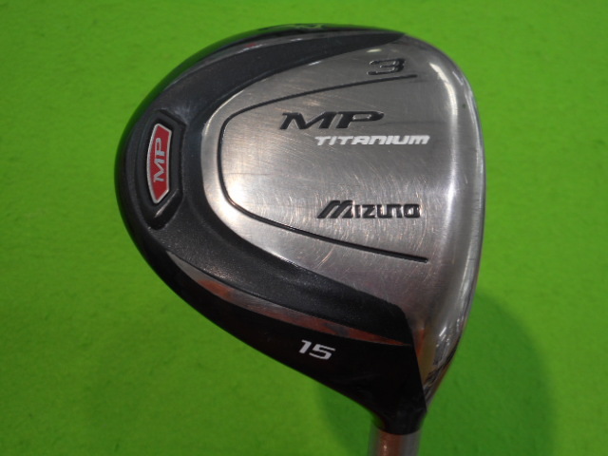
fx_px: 773
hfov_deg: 42.9
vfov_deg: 32.9
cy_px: 228
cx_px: 304
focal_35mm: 44
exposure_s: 1/30
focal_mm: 7.9
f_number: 4.7
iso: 100
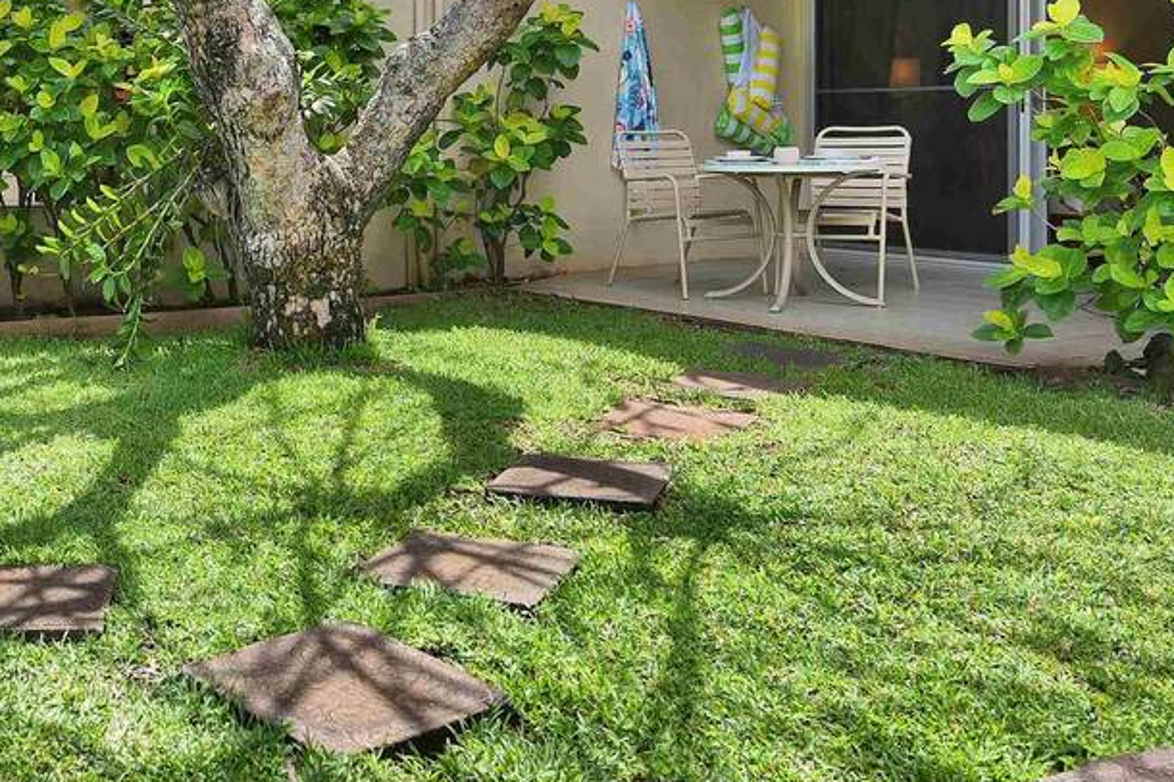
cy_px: 115
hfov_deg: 43.1
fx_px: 1369
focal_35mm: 42
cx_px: 150
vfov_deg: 30.8
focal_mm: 20
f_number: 7.1
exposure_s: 1/200
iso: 100
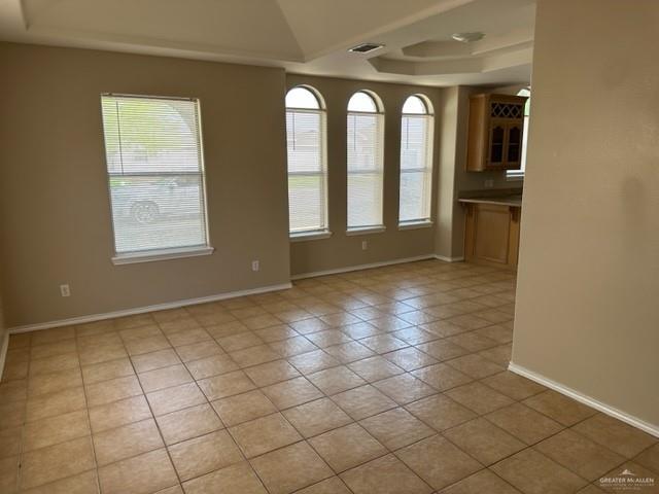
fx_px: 457
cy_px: 247
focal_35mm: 24
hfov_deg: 71.6
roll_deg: +0.5
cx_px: 330
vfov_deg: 56.8
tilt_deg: -11.2
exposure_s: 1/162
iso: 100
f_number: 1.78
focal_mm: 6.86
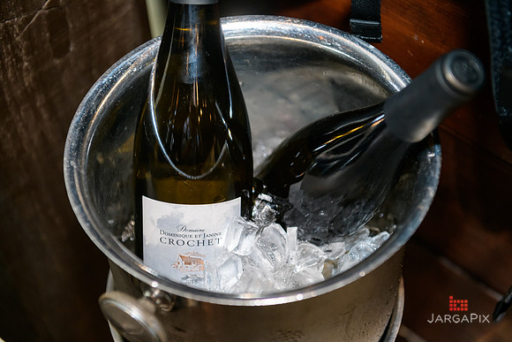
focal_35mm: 62
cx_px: 256
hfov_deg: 32.4
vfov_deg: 21.9
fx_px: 882
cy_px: 171
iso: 1600
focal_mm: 62
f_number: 3.2
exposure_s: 1/125
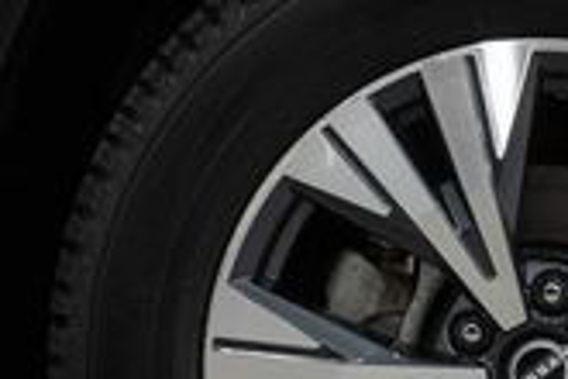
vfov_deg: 8.4
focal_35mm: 163
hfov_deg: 12.5
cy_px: 212
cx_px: 523
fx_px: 2572
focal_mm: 28
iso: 200
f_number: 3.2
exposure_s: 1/40
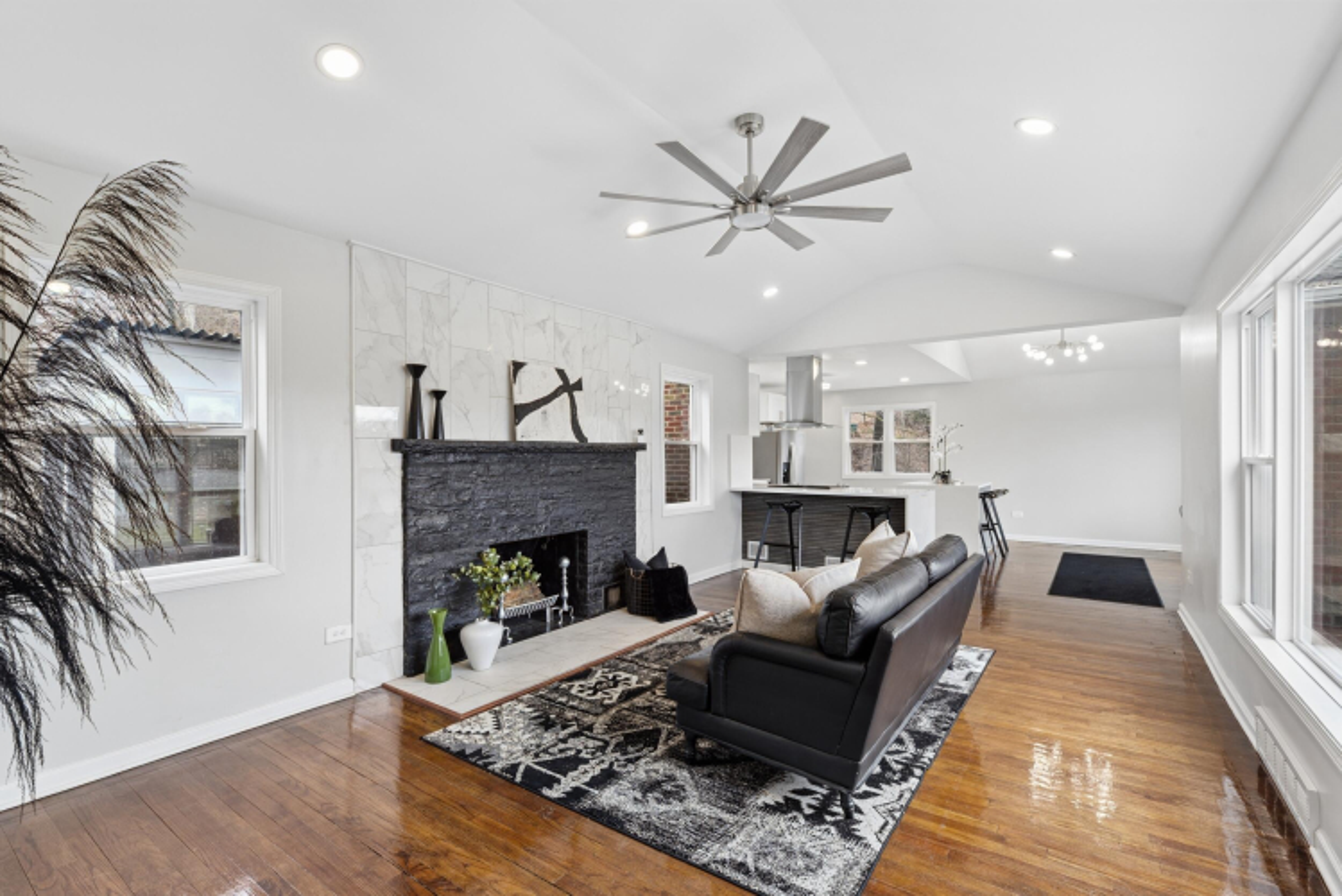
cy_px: 448
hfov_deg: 93.3
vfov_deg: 70.5
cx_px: 671
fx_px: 634
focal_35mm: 17
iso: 400
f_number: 8
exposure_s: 1/40
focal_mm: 17
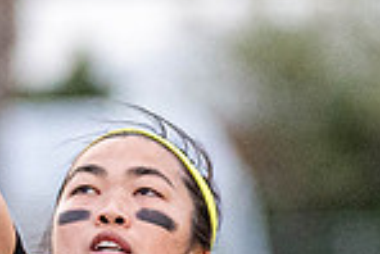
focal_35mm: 2149
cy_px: 308
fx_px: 22706
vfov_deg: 0.6
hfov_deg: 1.0
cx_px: 239
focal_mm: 240
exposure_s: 1/1000
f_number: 4
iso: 1250
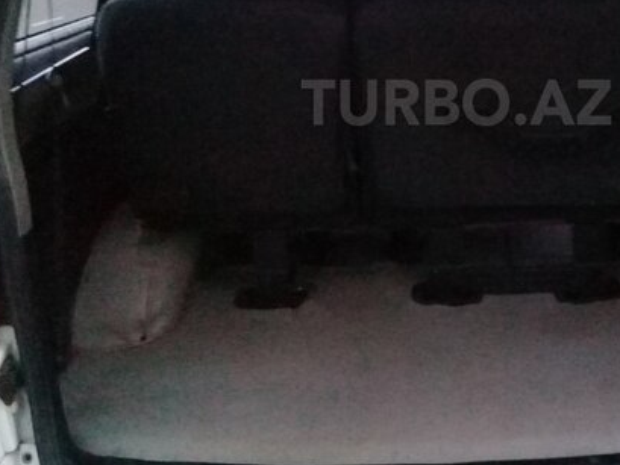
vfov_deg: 28.6
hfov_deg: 37.3
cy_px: 102
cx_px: 456
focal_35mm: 50
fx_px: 896
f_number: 2.2
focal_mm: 3.3
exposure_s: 1/15
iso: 1000
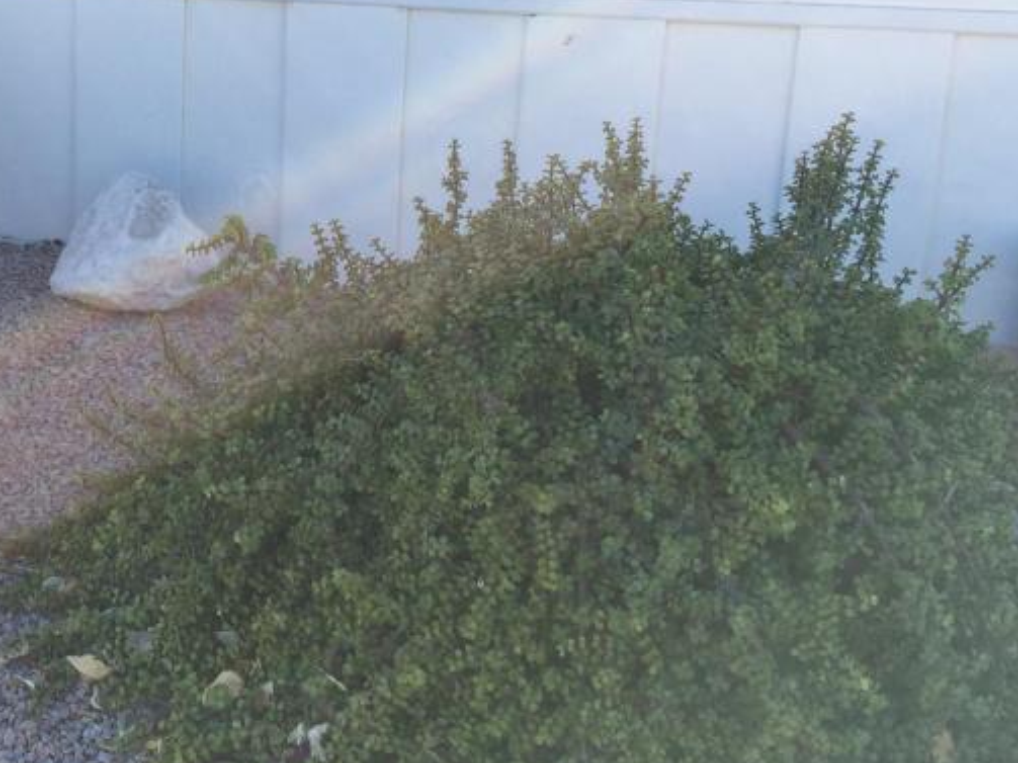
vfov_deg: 24.6
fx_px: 1735
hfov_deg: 31.1
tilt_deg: -16.1
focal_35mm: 59
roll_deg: -0.6
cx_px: 83
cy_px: 235
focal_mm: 4.15
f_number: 2.2
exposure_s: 1/599
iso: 32
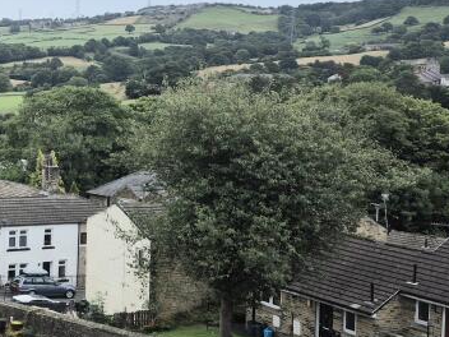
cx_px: -130
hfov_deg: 25.2
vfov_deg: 21.8
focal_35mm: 67
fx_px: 869
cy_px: 97
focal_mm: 5.4
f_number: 1.8
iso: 25
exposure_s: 1/2000
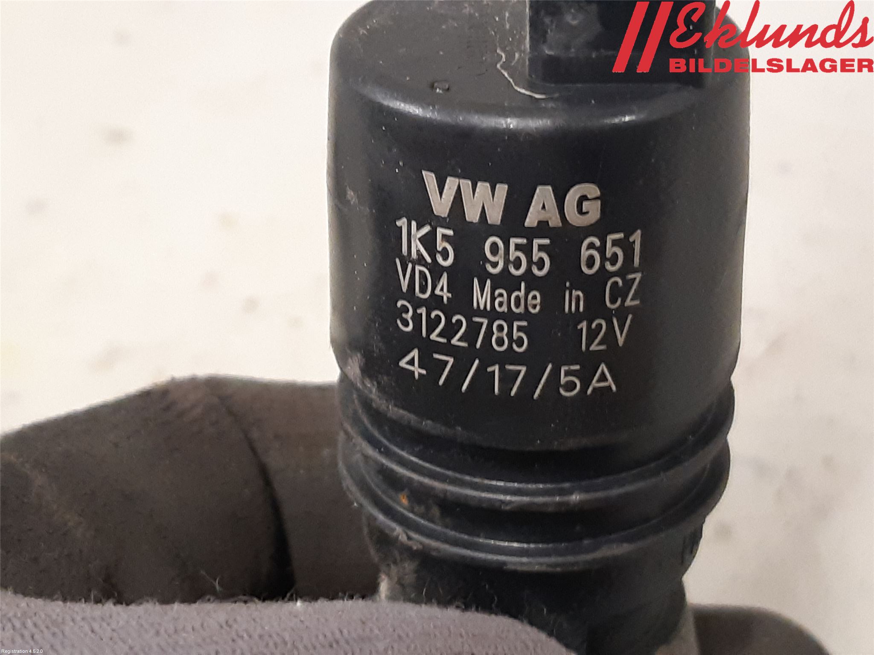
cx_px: 437
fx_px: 656
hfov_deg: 67.3
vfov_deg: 53.1
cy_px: 328
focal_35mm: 26
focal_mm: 3.93
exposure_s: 1/33
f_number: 1.7
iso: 250
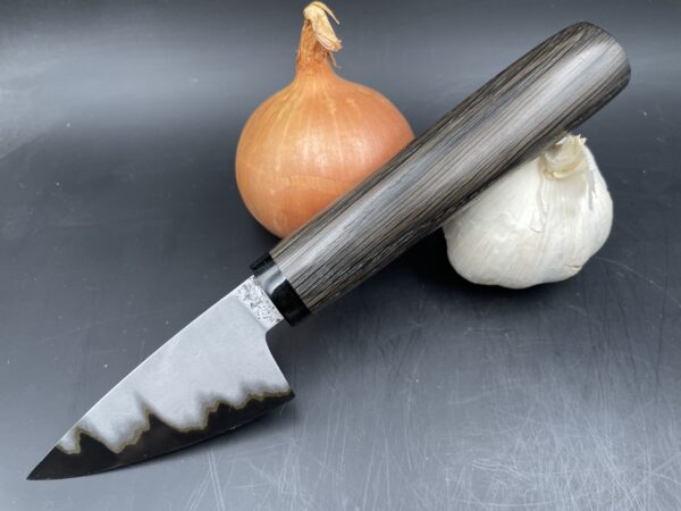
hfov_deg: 67.3
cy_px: 256
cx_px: 340
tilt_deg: -55.5
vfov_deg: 53.1
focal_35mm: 26
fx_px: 511
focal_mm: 4.2
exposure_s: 1/121
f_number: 1.6
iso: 50
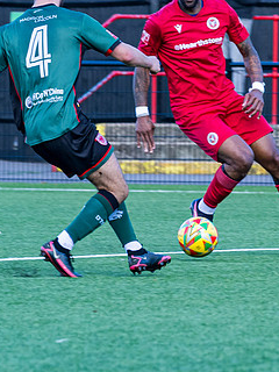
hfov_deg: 2.2
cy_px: 269
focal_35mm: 668
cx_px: 336
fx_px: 7179
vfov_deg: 3.0
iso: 200
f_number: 4
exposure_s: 1/500
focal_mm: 135
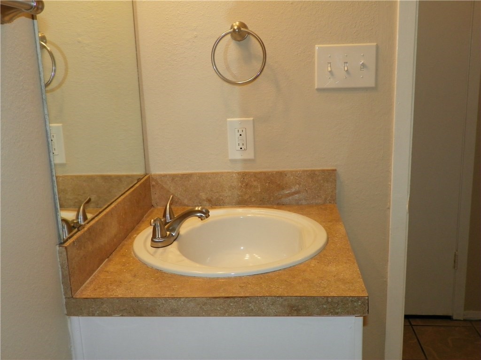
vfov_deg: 40.7
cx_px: 240
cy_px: 180
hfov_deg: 52.6
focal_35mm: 35
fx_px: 486
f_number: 3.2
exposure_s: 1/125
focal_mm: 6.2
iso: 200
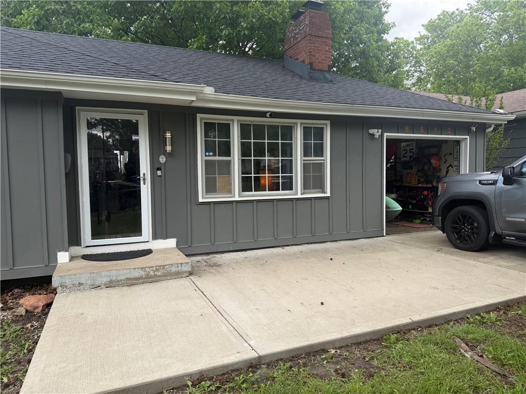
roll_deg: -0.4
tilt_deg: -2.0
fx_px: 365
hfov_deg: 71.6
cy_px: 197
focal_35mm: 24
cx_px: 263
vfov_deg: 56.8
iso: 100
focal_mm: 6.76
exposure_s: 1/1174
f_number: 1.78
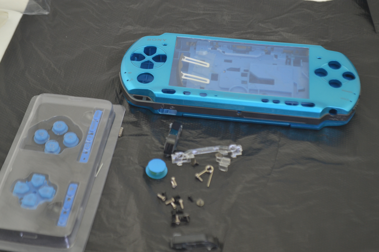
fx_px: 868
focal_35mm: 82
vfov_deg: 16.6
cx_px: 190
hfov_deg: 24.6
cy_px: 126
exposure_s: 1/60
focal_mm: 55
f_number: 5.6
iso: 560
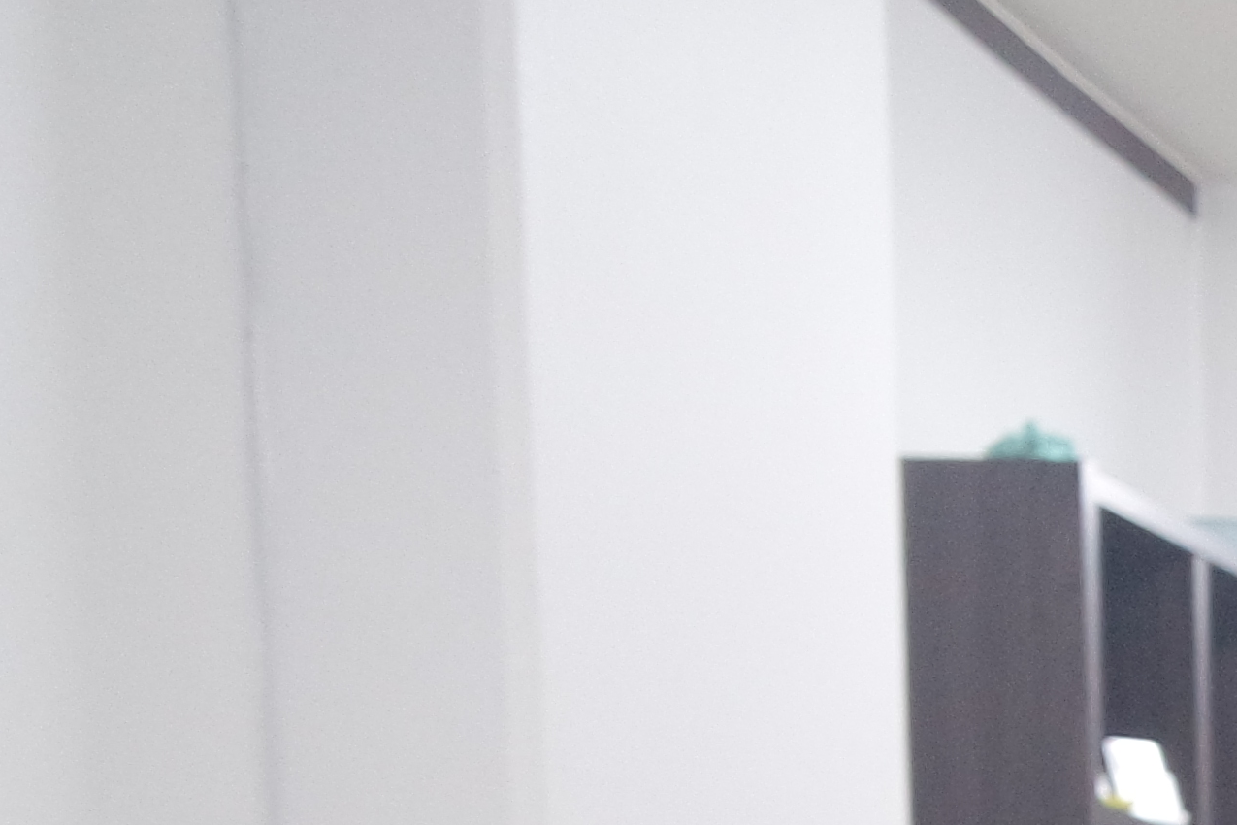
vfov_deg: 11.8
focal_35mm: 103
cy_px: 1674
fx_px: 3539
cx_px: 2564
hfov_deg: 15.4
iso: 400
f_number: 3.5
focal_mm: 9
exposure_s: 1/30
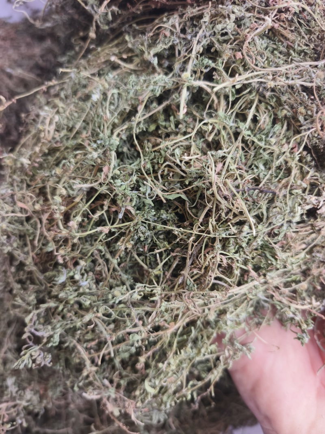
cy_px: 217
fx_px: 288
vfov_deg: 73.9
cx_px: 162
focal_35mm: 23
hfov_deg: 58.9
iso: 198
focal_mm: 5.5
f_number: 1.75
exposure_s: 1/382
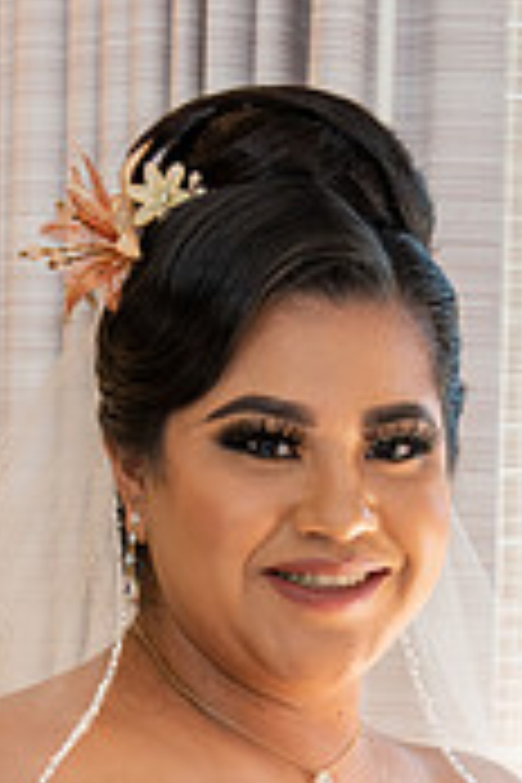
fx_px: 4219
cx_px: 365
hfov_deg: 7.1
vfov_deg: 10.4
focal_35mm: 194
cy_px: 1004
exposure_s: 1/160
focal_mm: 48
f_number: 3.5
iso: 400
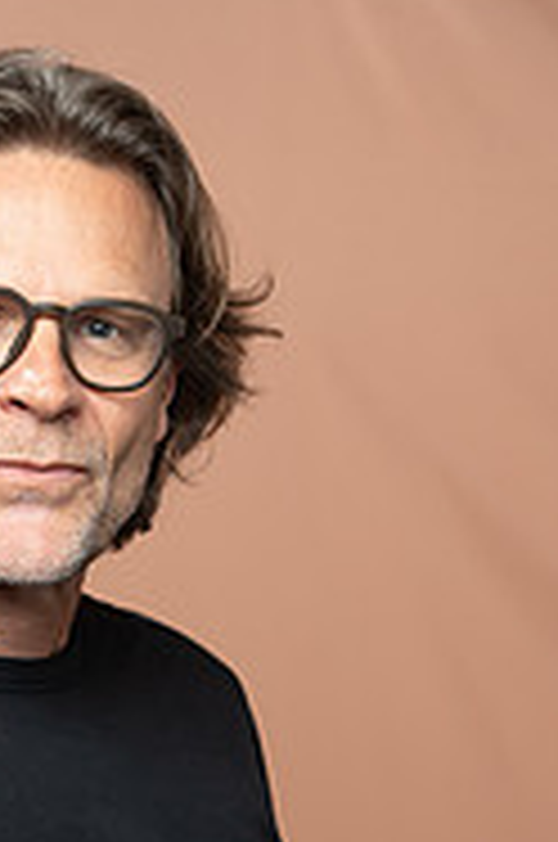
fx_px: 4107
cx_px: 36
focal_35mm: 176
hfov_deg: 7.7
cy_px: 950
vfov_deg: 11.5
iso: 320
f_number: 4
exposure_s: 1/160
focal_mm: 73
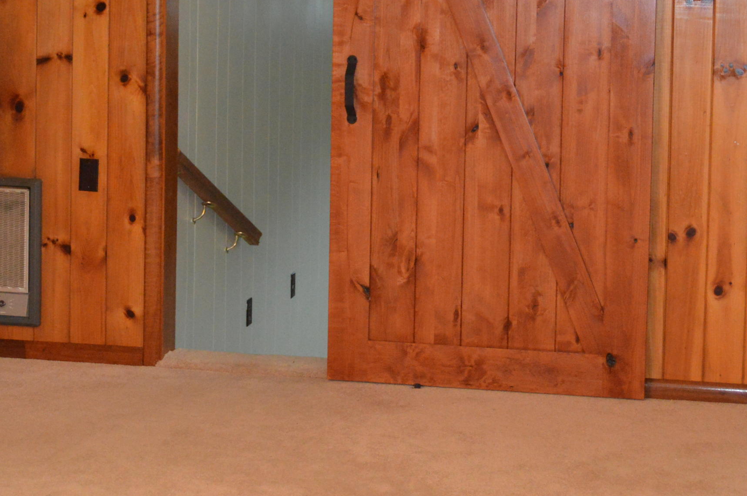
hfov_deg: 24.2
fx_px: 1741
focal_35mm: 84
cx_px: 409
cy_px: 62
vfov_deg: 16.0
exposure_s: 1/60
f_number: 4.5
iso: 2800
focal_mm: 32
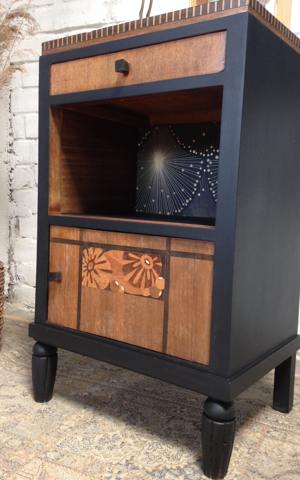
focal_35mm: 36
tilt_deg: -6.1
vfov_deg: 54.0
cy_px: 234
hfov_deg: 35.3
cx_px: 158
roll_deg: -1.2
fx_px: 471
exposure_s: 1/20
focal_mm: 4.12
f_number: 2.4
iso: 125
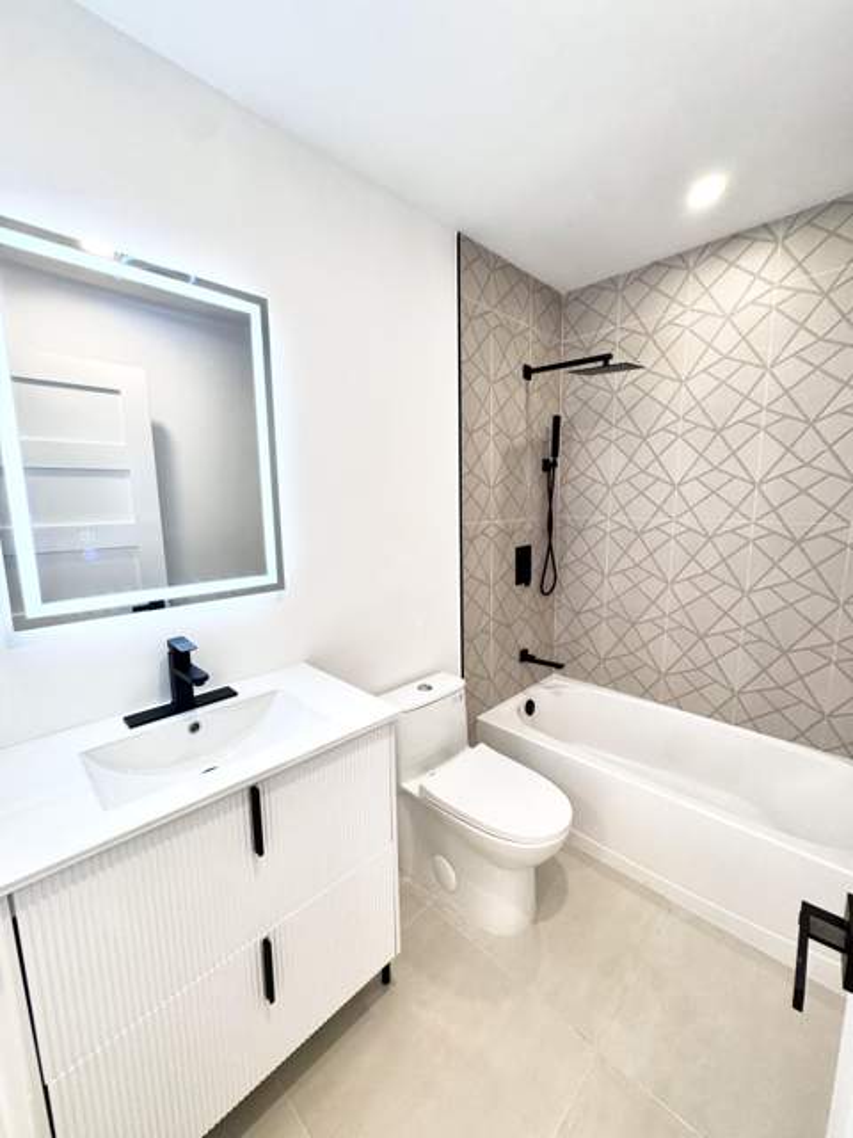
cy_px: 569
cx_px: 426
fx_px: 460
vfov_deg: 102.1
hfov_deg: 85.7
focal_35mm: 14
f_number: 2.2
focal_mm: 2.22
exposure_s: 1/120
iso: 160
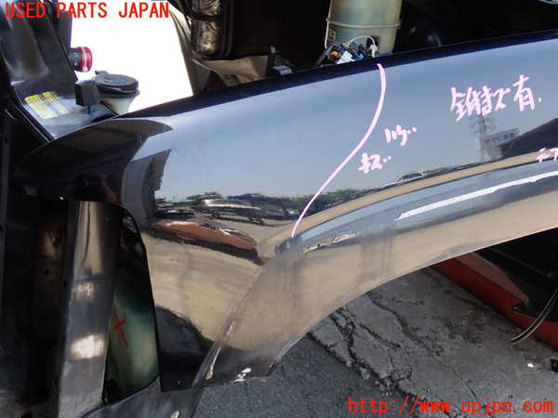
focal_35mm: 47
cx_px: 279
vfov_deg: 30.9
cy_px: 209
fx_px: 758
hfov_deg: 40.4
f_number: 3.1
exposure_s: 1/100
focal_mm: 8.4
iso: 100
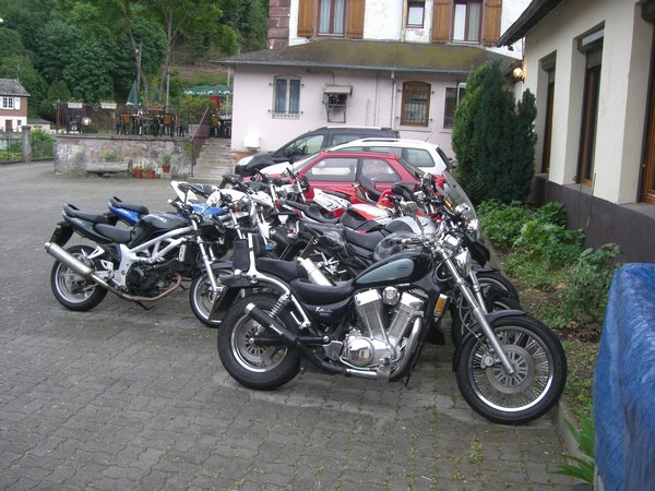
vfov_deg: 37.7
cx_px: 328
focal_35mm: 38
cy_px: 246
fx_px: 719
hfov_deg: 49.0
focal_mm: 6.2
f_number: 2.7
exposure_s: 1/125
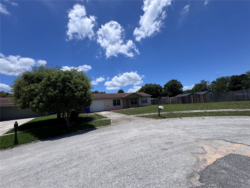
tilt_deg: +6.3
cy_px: 94
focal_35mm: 14
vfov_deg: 85.7
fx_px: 101
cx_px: 125
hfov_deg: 102.1
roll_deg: +5.7
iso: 50
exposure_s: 1/2674
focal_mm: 2.22
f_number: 2.2
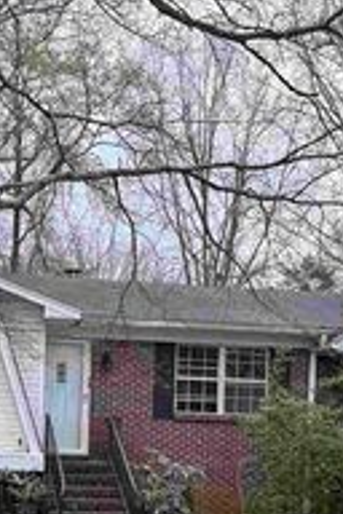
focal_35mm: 65
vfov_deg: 30.2
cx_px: 88
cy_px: 416
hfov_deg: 20.8
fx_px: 929
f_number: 1.78
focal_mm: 6.76
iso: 100
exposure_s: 1/2525
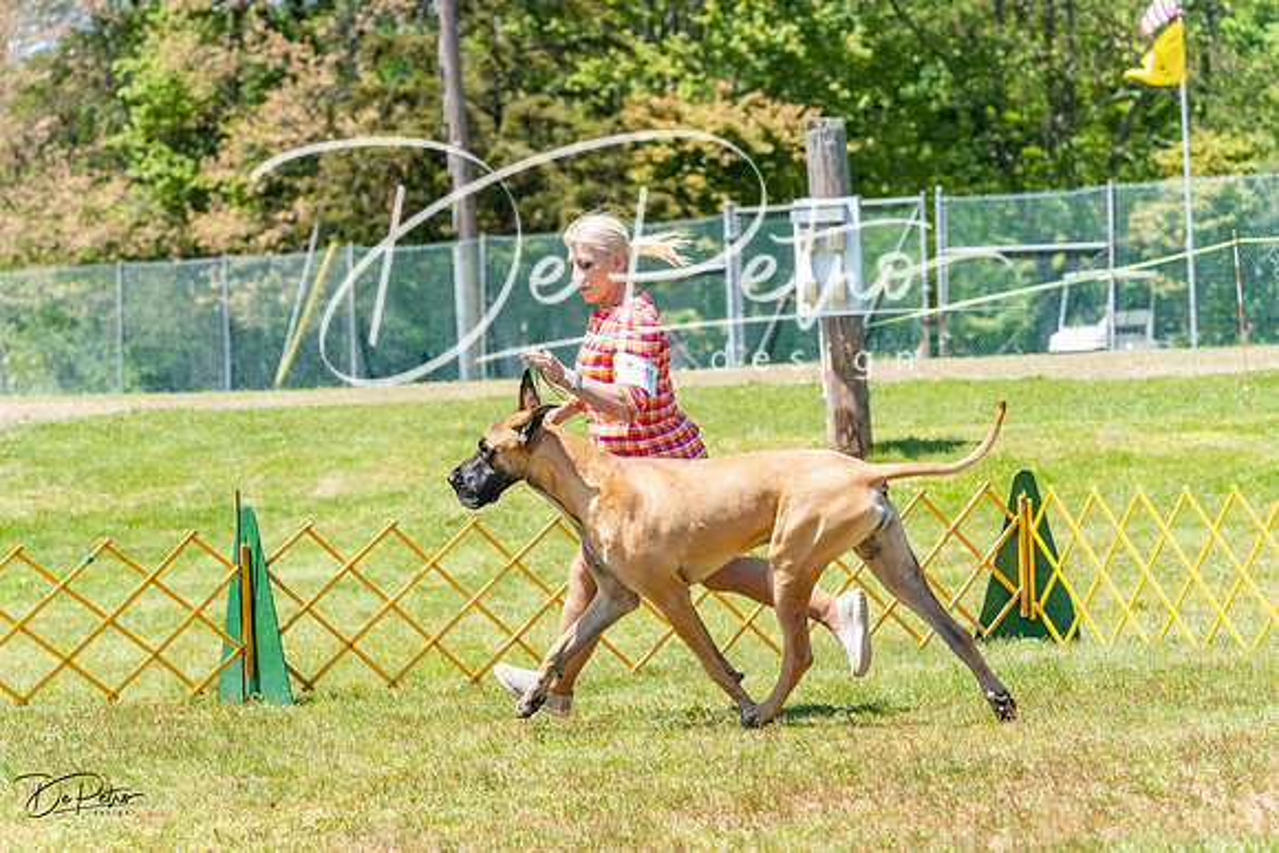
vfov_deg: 9.9
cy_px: 426
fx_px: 4904
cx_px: 640
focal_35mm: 138
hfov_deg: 14.9
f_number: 6.3
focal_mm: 138
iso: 800
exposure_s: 1/2500
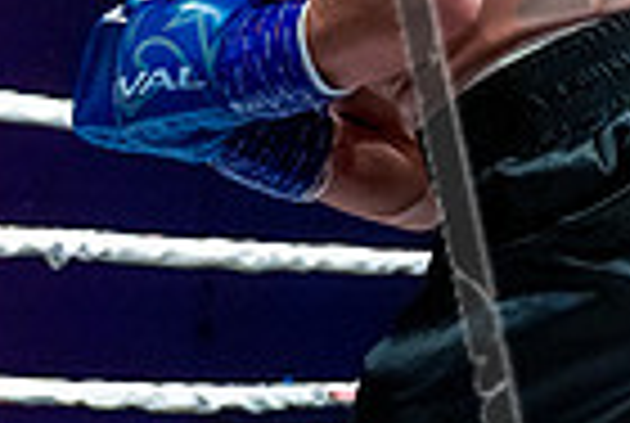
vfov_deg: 8.3
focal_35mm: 161
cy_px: -254
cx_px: 351
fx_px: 2823
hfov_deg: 12.7
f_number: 4
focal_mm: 39
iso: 4000
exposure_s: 1/1000
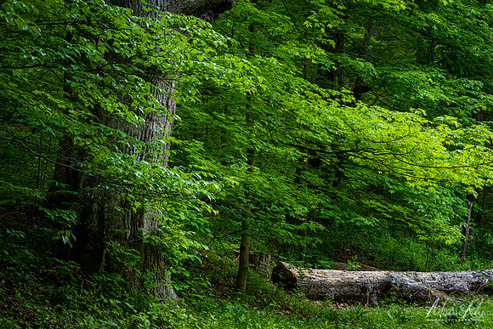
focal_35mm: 85
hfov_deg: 23.9
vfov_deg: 16.1
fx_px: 1164
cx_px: 246
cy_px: 164
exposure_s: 1/1.67
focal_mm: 85
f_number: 13
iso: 64
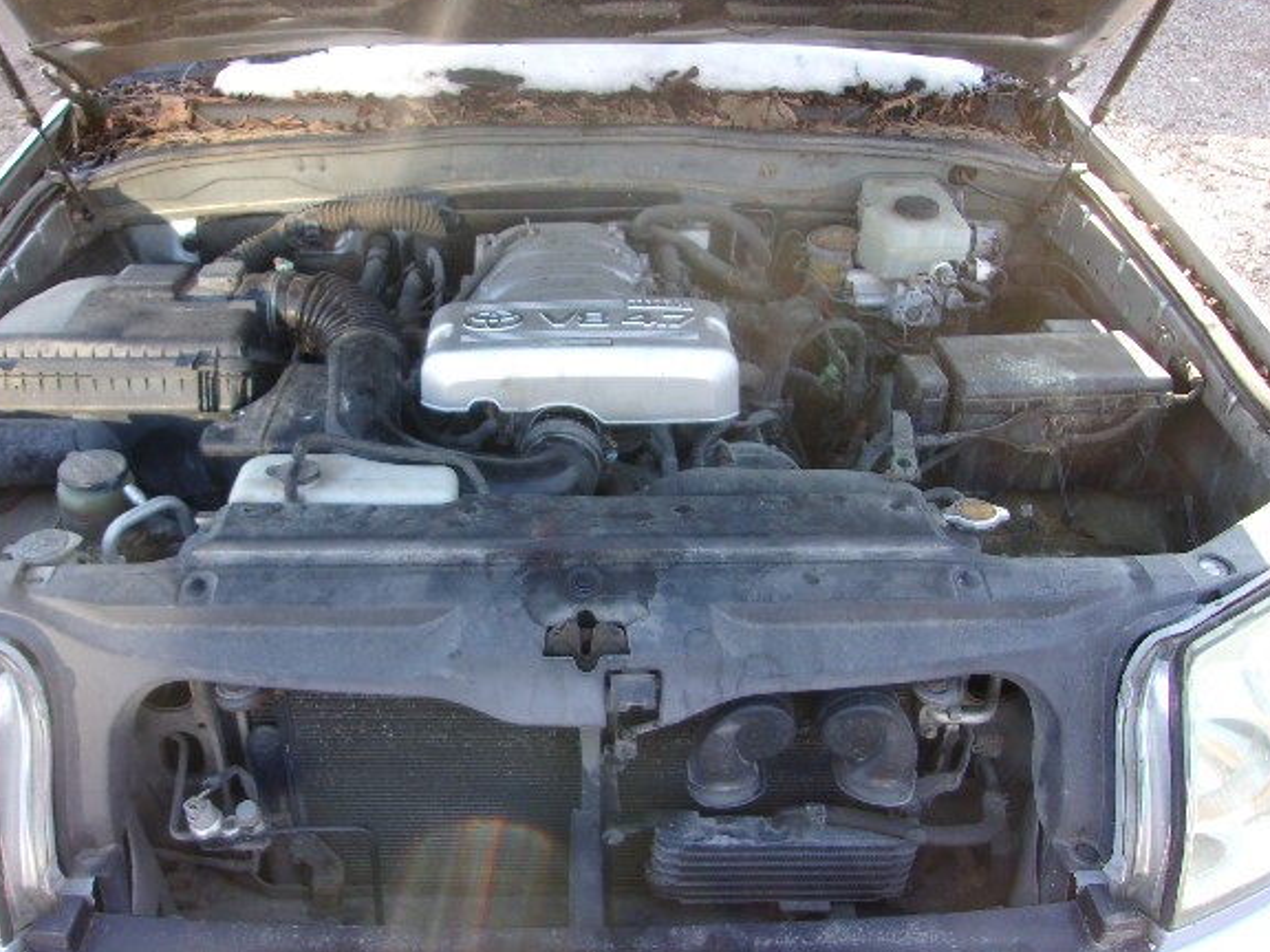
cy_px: 478
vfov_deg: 46.8
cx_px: 582
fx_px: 1101
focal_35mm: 30
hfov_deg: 59.9
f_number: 3
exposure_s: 1/58
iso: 80
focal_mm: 4.9
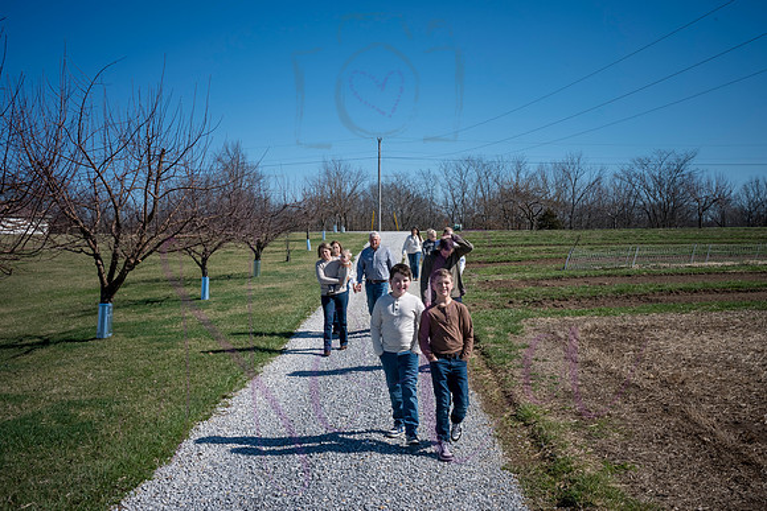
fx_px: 735
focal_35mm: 34
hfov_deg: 55.1
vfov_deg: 38.4
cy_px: 256
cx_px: 384
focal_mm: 34.5
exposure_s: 1/640
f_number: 11
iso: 400
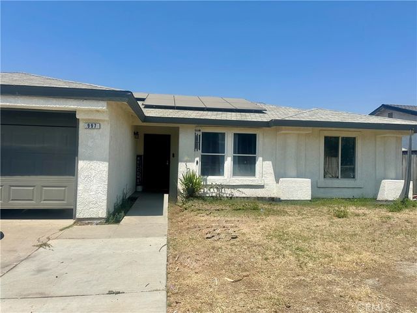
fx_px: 289
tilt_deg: +1.9
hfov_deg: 71.6
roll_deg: -2.1
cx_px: 208
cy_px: 156
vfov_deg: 56.8
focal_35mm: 24
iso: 80
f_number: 1.78
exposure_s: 1/7576
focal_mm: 6.86
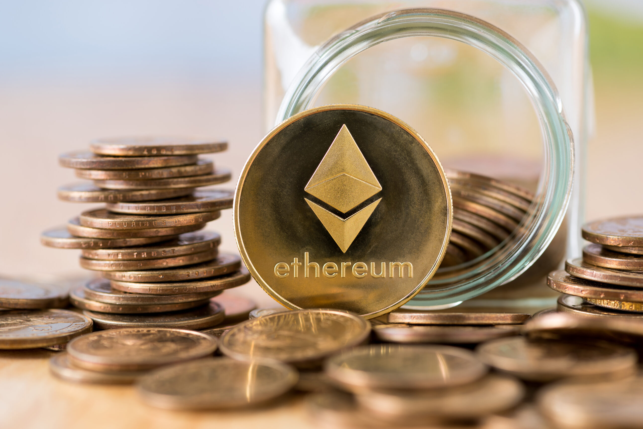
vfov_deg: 13.1
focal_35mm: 105
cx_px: 322
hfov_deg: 19.4
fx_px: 1876
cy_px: 214
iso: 100
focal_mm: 105
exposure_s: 1/3
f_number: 7.1
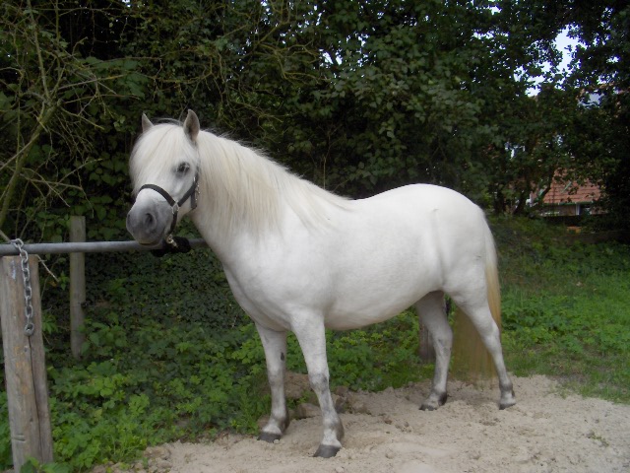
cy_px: 236
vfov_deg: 40.7
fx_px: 637
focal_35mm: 35
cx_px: 315
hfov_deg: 52.6
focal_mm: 5.8
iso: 100
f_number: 4.3
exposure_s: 1/331
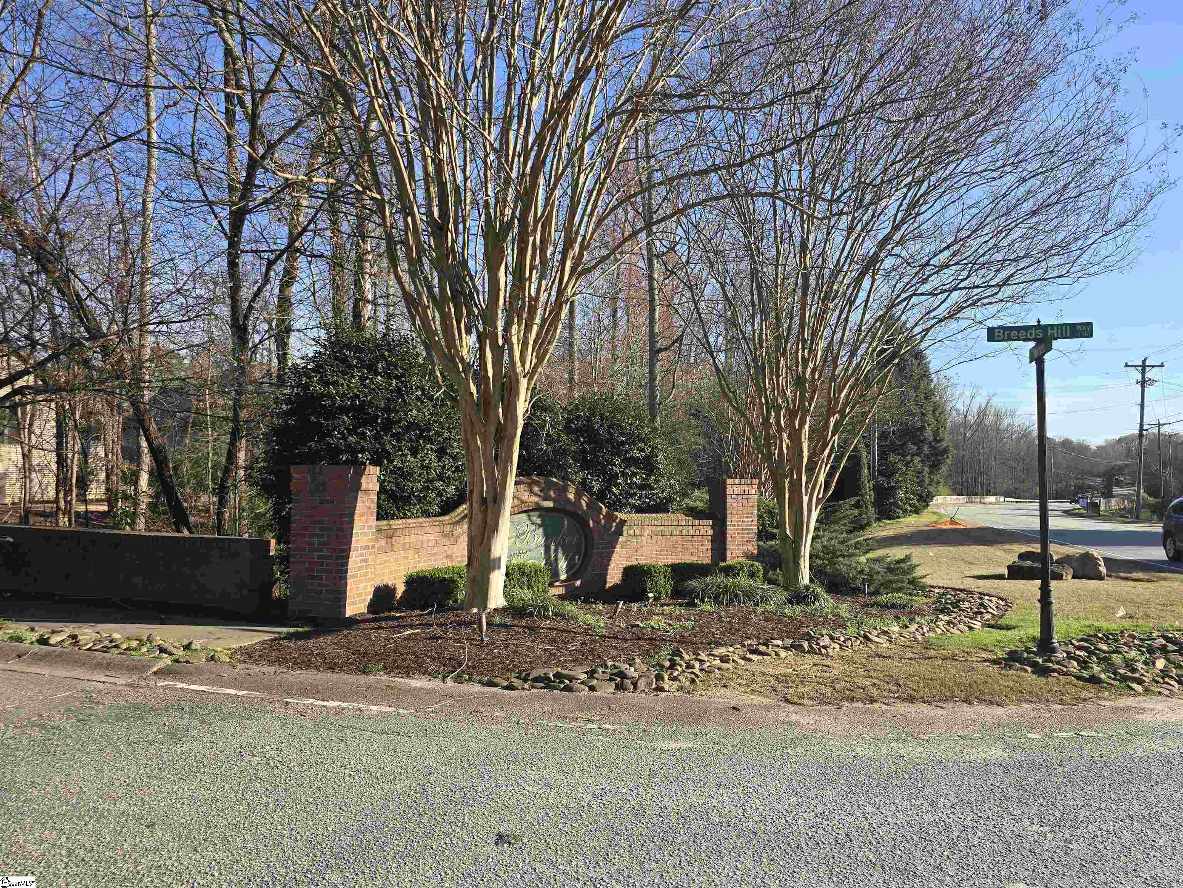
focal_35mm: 23
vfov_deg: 58.9
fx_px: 786
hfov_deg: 73.9
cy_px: 444
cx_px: 592
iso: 12
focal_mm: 6.3
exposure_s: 1/400
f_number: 1.7
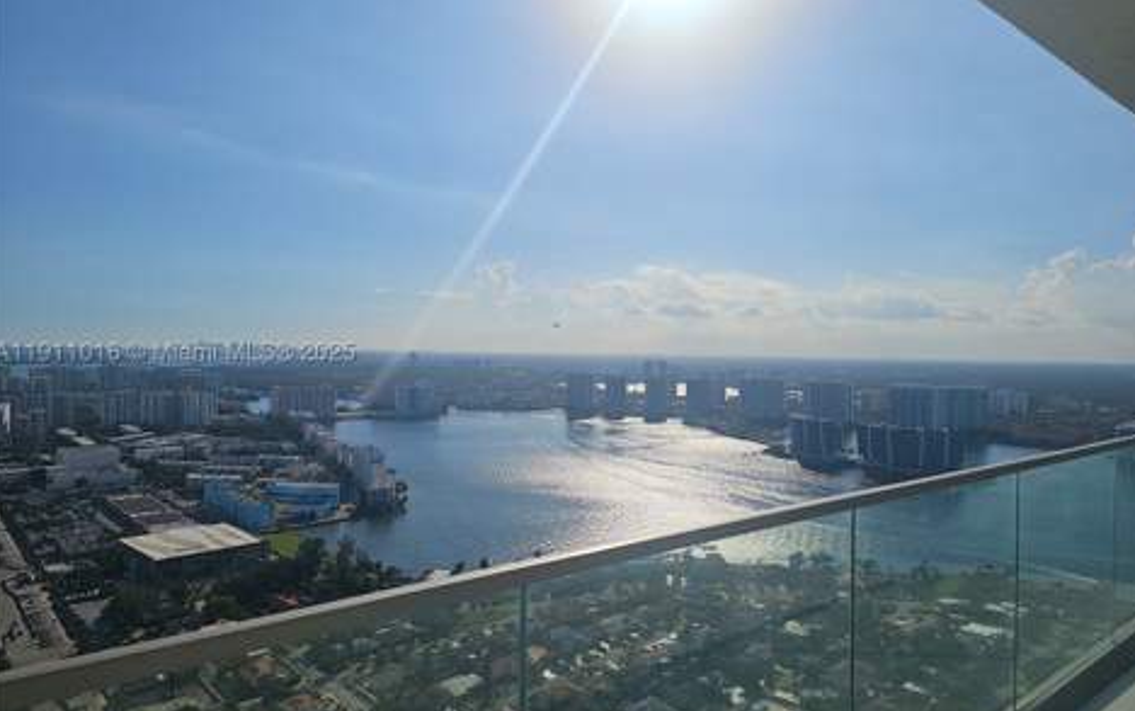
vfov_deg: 49.3
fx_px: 774
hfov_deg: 72.5
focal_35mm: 25
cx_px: 570
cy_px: 357
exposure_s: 1/4472
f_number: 1.7
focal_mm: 6.3
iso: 10
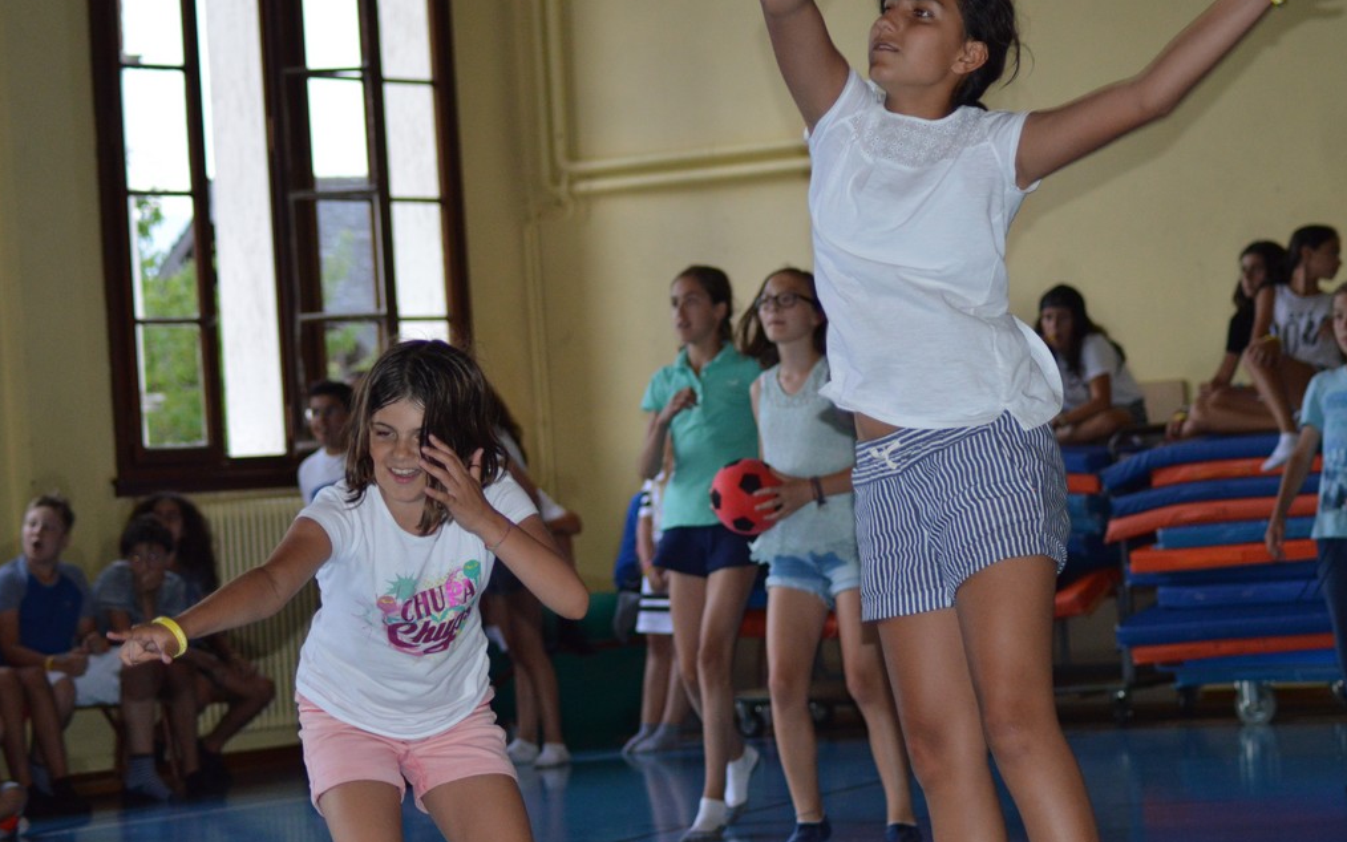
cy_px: 431
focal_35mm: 108
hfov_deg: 19.3
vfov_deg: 12.1
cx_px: 670
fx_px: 3965
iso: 1400
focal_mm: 70
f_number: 4
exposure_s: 1/200
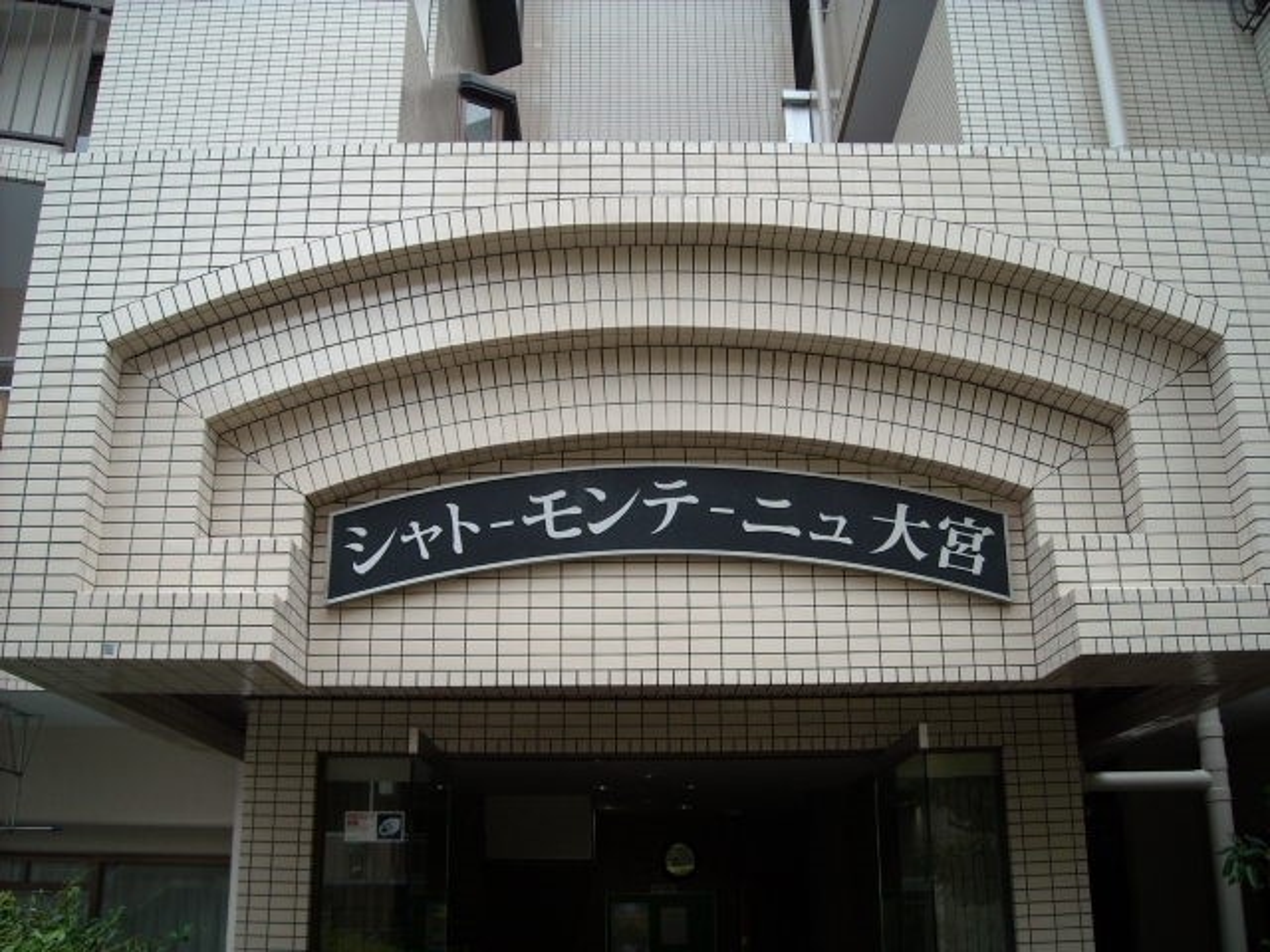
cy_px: 476
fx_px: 1284
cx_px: 635
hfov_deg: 52.6
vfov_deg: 40.7
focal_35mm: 35
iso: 64
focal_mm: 5.7
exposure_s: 1/184
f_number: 2.8
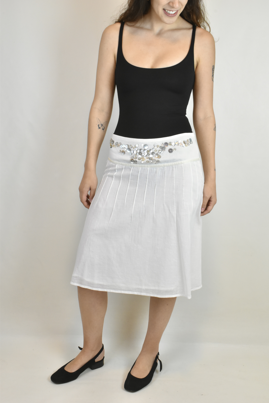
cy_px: 202
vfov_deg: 46.4
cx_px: 134
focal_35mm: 42
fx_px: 471
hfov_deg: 31.9
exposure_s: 1/40
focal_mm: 28
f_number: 18
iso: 1600
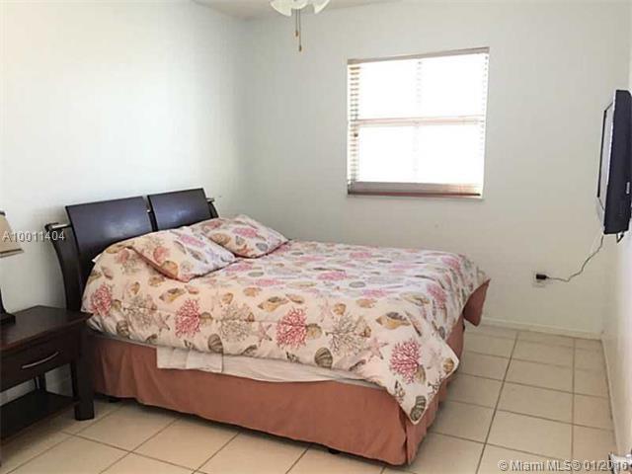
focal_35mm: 29
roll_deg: +0.3
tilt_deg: -10.0
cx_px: 316
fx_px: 529
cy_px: 237
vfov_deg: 48.2
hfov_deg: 61.7
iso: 64
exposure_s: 1/30
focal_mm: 4.15
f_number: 2.2
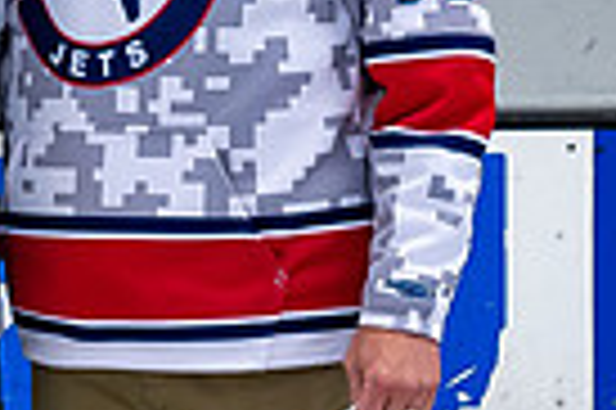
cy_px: 134
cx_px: -159
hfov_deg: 5.0
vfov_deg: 3.3
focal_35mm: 413
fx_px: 7058
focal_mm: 48
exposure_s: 1/250
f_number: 4.5
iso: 500
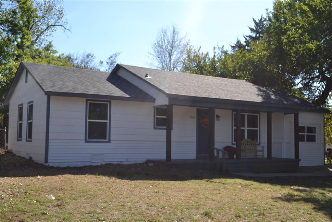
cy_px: 111
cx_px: 166
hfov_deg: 46.4
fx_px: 387
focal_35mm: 42
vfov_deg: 31.9
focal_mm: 28
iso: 100
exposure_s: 1/200
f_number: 7.1
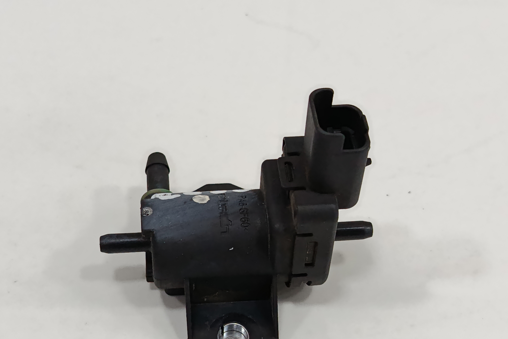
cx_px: 241
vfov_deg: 25.0
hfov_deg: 36.9
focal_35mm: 54
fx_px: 762
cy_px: 216
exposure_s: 1/100
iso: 874
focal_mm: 5.24
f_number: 1.7
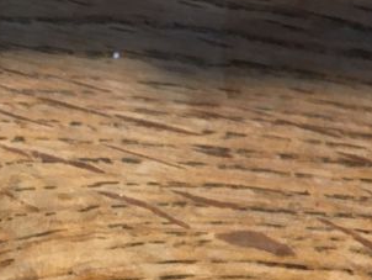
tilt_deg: -79.9
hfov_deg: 20.2
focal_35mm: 96
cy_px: -110
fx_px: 1032
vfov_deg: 14.6
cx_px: 309
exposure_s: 1/33
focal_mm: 4.15
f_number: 2.2
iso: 40
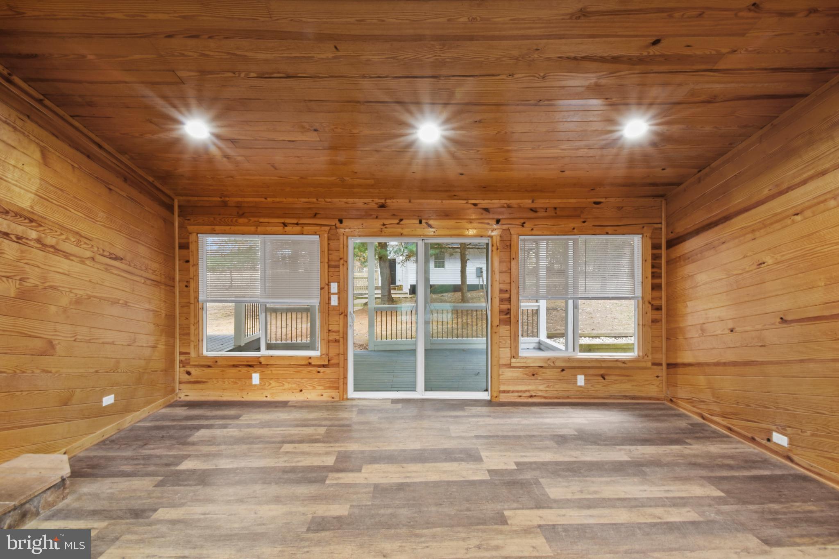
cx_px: 420
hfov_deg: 100.4
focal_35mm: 15
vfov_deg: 77.3
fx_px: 350
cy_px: 280
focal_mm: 10
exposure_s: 5
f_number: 22
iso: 100
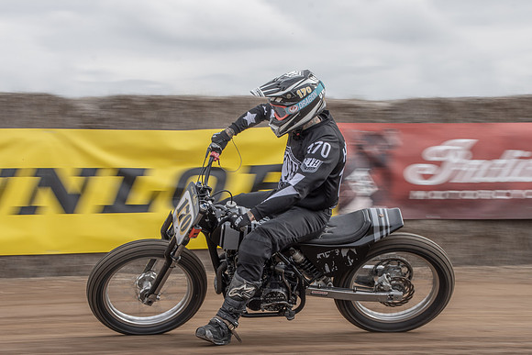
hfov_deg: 14.1
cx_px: 241
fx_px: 2157
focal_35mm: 146
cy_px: 204
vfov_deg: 9.4
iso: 125
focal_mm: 82
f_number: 13
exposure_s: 1/125
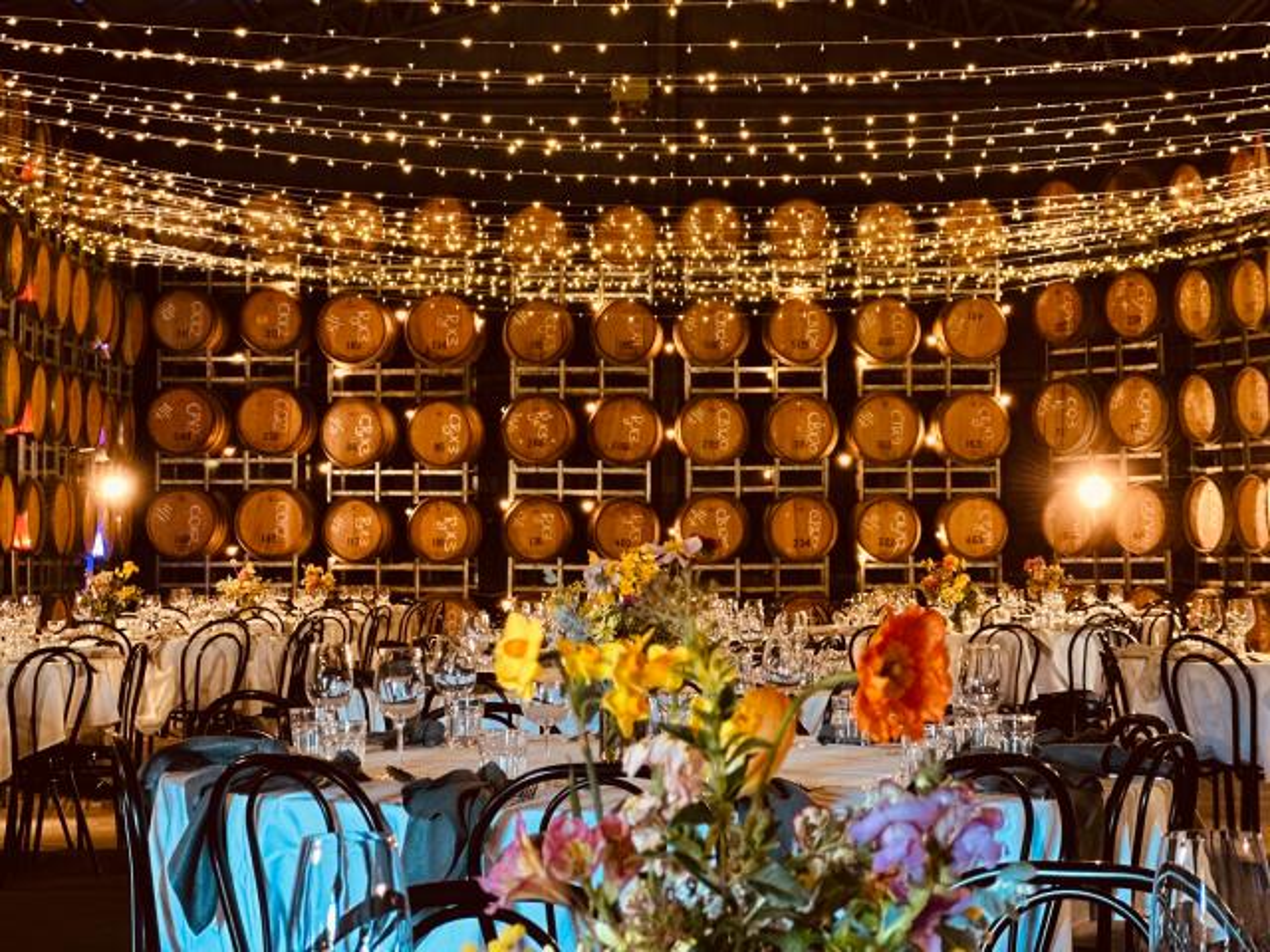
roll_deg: +0.5
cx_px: 635
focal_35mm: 77
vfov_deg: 19.1
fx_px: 2825
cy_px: 476
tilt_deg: +1.6
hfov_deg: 25.3
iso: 640
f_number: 2.8
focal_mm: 9
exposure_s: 1/14
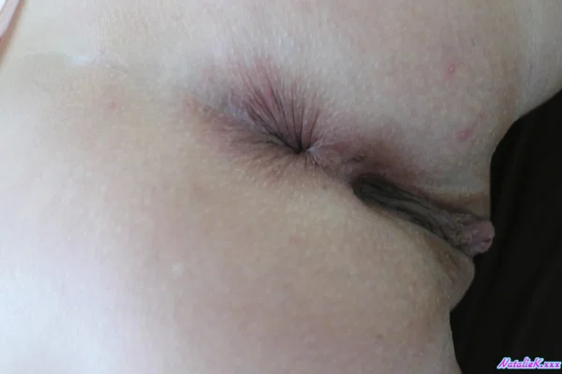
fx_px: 671
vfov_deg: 31.2
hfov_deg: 45.4
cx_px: 281
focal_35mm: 43
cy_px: 187
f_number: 3.2
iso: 640
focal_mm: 15.51
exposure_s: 1/125
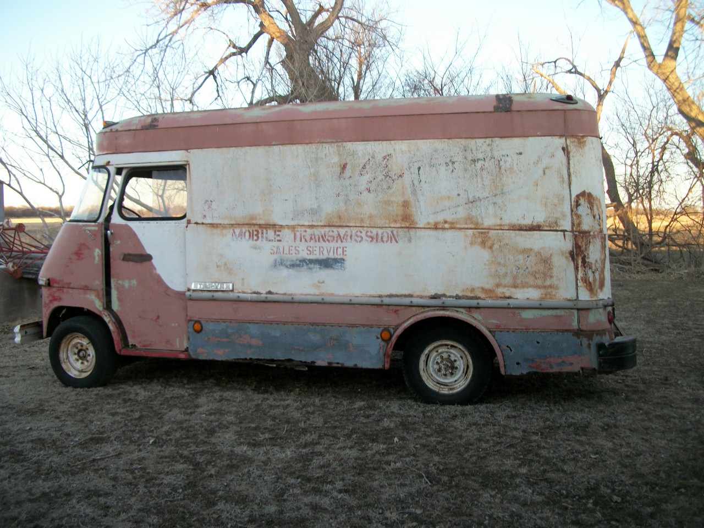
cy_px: 264
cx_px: 352
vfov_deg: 44.2
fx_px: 651
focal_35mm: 32
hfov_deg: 56.8
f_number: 2.9
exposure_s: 1/125
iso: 80
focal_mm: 5.7
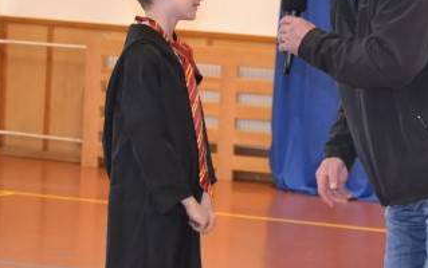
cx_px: 326
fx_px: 2335
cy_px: 184
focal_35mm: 200
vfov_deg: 6.6
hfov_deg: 10.4
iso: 2500
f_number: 5
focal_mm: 58
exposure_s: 1/60
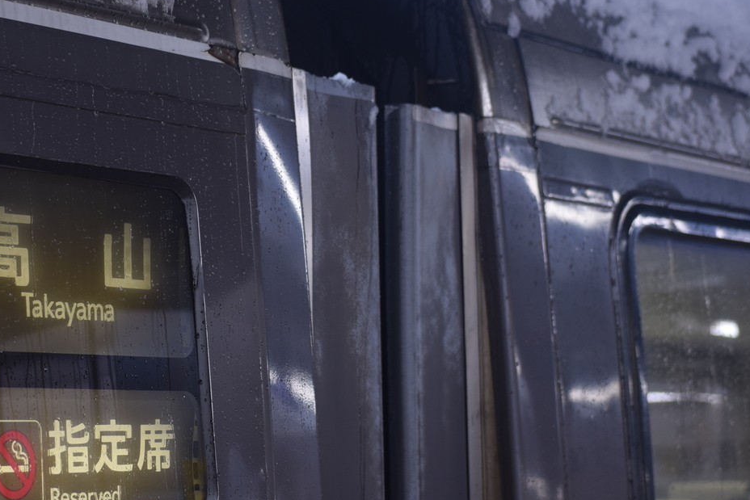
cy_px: 288
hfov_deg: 19.1
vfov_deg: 12.8
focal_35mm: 107
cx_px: 284
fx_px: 2222
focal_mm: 55
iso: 400
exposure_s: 1/60
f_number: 4
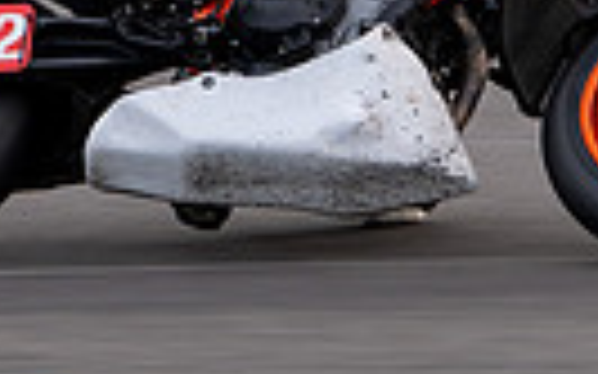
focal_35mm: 709
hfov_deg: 3.0
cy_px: -56
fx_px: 11550
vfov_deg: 1.9
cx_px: 261
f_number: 5
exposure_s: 1/400
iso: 160
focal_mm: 160
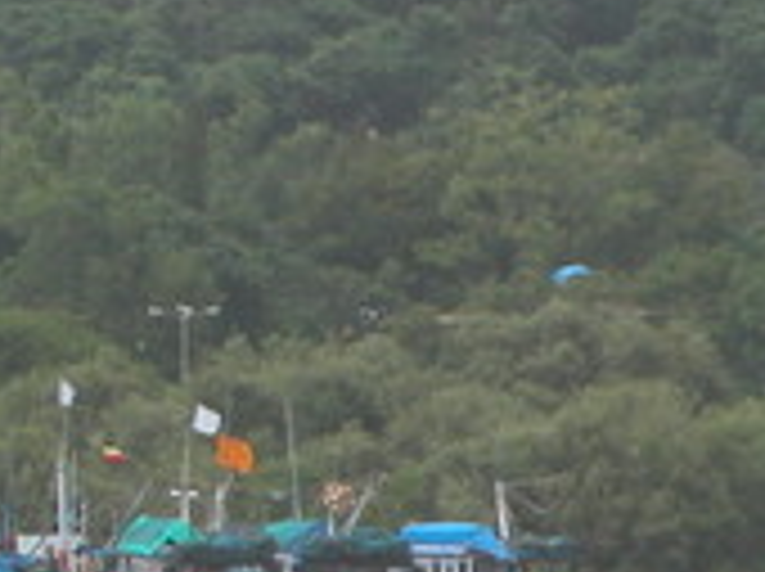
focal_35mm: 840
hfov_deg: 2.4
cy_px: 216
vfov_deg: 1.8
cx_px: -657
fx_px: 18537
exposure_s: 1/380
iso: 100
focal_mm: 56.7
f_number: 5.8
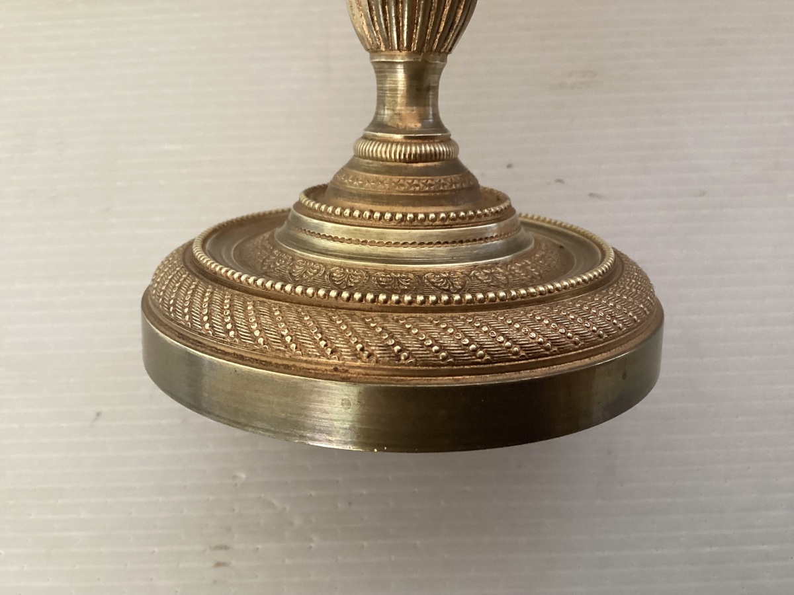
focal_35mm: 31
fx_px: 711
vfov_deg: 45.4
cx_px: 397
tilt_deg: -67.6
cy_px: 298
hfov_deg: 58.4
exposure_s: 1/30
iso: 320
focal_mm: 3.3
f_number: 2.4
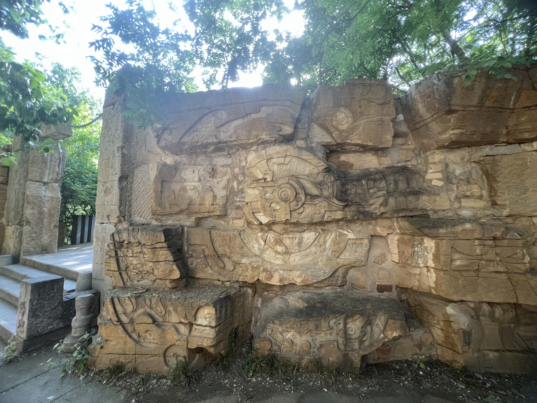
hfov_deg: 106.2
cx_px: 268
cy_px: 202
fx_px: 202
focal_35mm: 13
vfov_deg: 89.9
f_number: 1.8
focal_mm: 1.57
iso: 125
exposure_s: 1/99
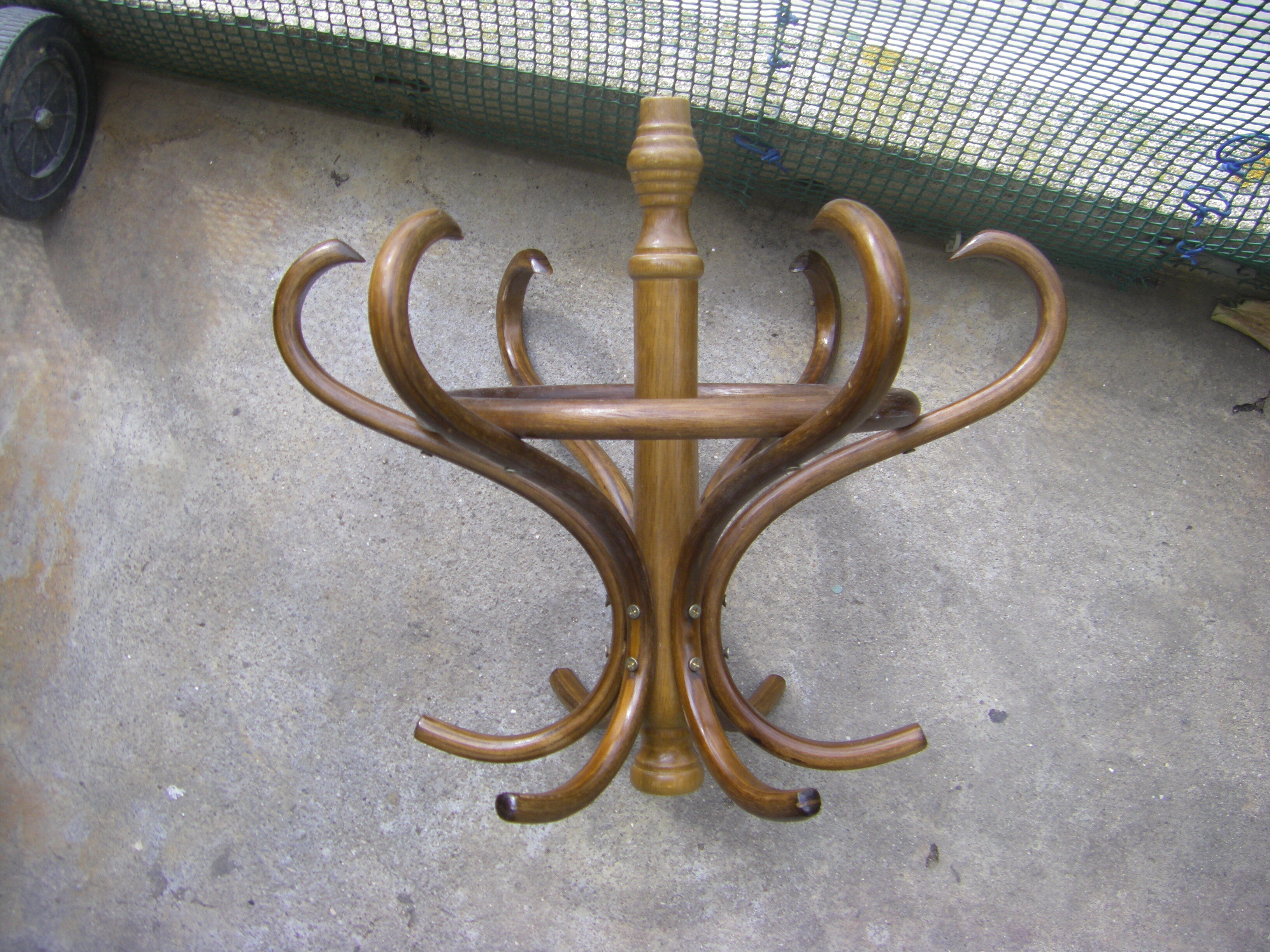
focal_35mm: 38
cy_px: 476
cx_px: 635
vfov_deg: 37.7
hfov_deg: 49.0
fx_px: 1394
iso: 64
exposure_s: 1/100
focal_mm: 6.3
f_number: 3.5
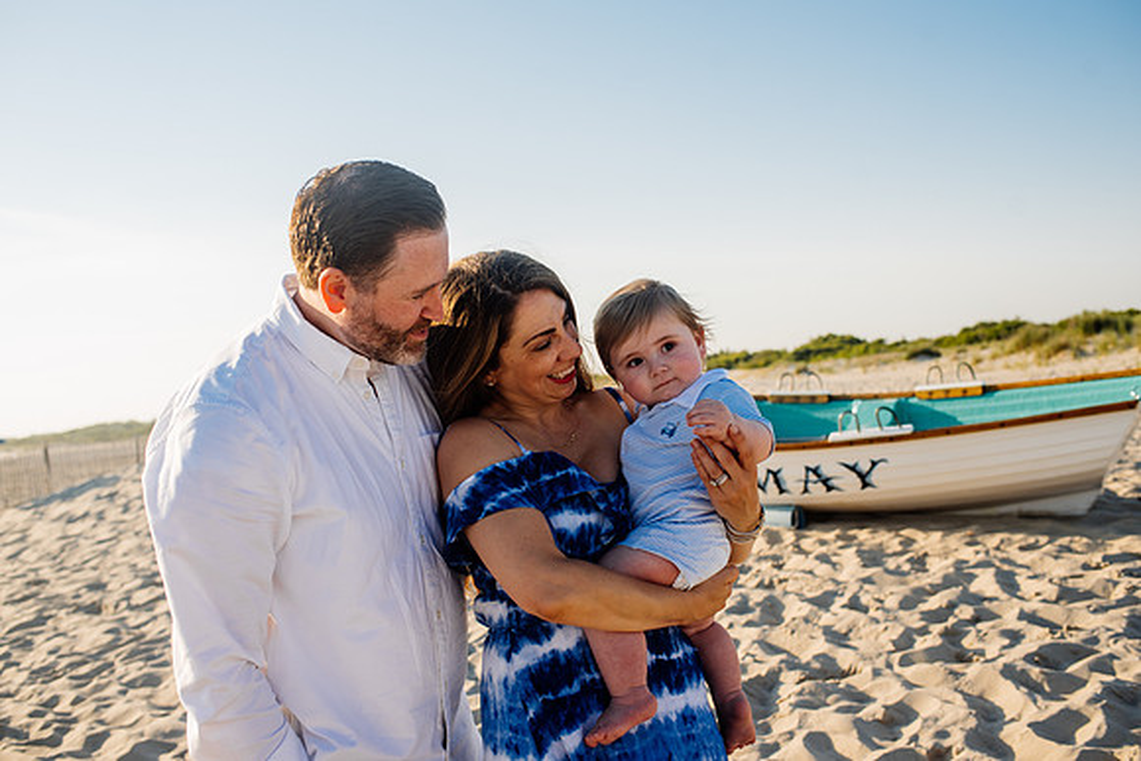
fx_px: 1110
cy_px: 380
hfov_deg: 54.4
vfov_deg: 37.9
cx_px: 570
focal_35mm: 35
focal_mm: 35
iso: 160
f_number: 4
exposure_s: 1/800
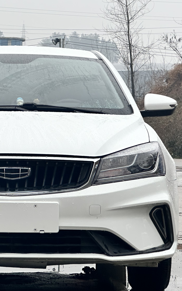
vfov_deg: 14.2
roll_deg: +0.3
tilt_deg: +0.1
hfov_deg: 8.9
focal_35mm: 147
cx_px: 14
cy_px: 113
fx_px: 1167
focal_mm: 9
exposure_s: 1/99
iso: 64
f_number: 2.8
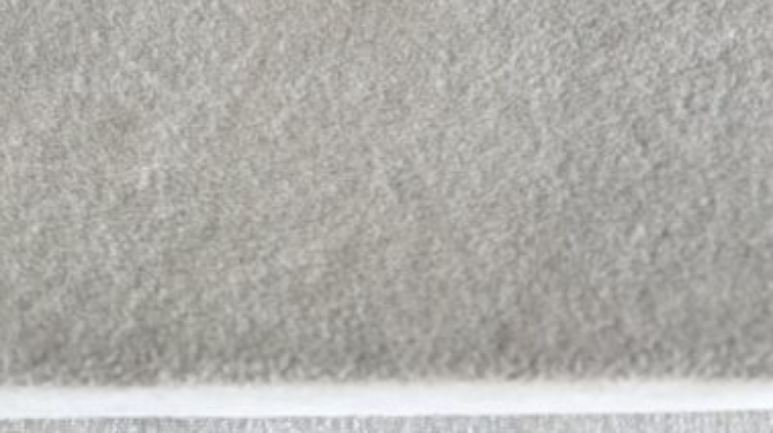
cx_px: 247
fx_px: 1229
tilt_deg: -58.2
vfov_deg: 16.5
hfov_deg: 34.5
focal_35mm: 60
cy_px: -366
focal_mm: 4.25
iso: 64
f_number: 1.8
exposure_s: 1/100
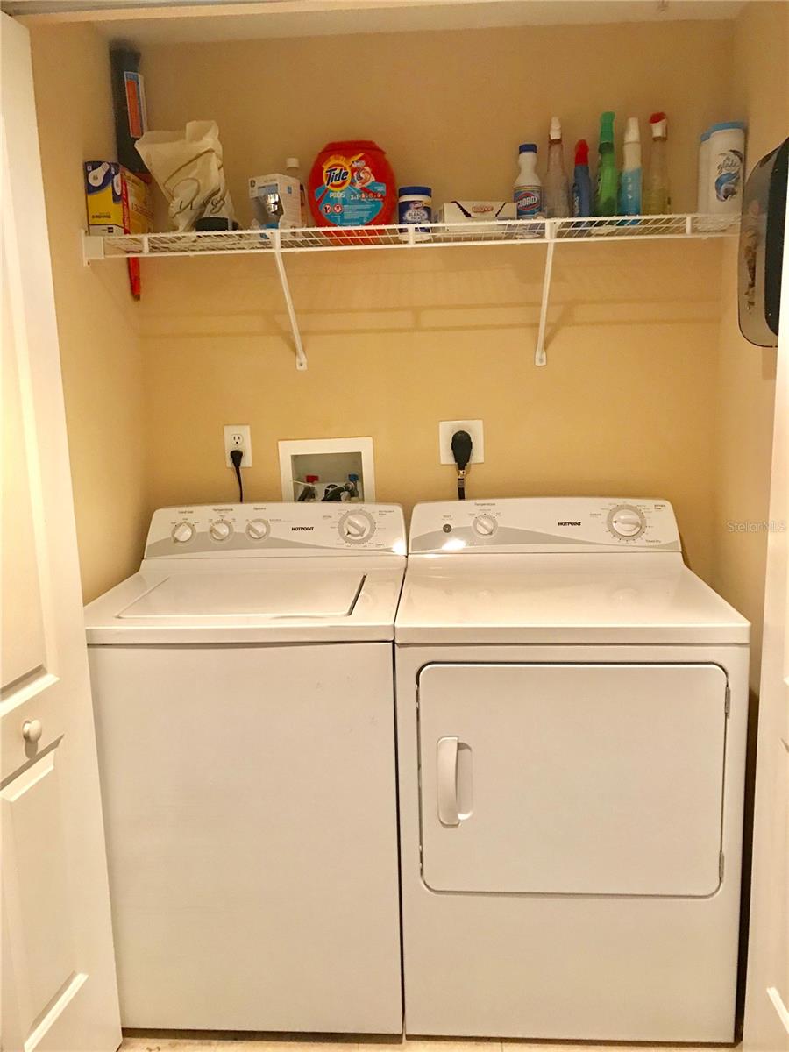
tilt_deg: -10.0
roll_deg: +1.0
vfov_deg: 63.4
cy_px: 526
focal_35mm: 28
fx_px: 851
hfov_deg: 49.7
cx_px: 394
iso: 100
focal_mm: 3.99
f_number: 1.8
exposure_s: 1/12
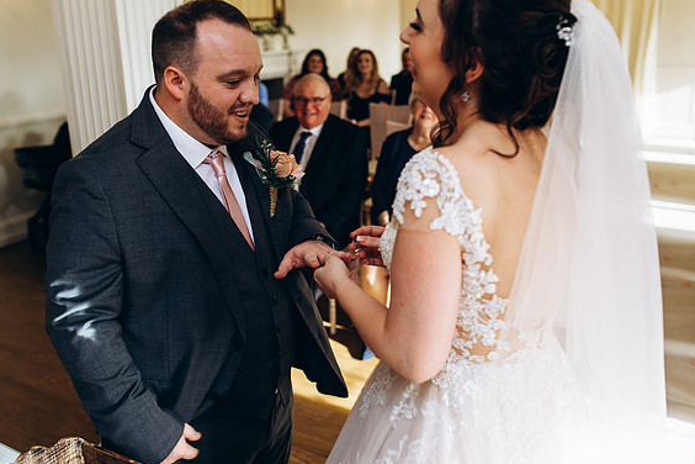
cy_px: 233
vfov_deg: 36.9
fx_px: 695
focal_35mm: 36
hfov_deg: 53.1
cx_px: 350
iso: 125
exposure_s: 1/100
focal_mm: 35
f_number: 3.5
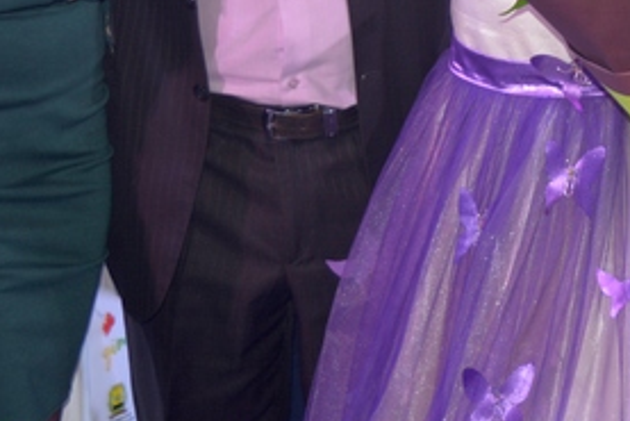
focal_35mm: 117
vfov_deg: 11.3
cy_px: -182
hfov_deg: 17.1
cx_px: 619
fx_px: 2048
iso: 220
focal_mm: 24
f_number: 4
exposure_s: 1/30
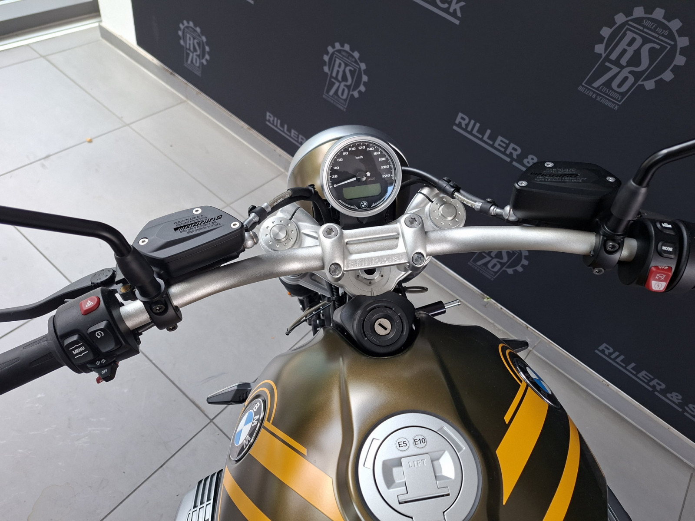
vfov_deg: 58.9
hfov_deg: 73.9
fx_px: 462
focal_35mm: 23
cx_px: 348
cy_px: 260
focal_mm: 5.54
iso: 80
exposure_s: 1/100
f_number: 1.8
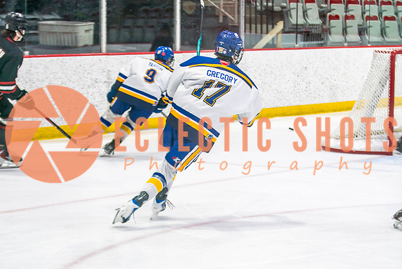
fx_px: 1318
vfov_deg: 11.6
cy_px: 149
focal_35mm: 118
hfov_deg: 17.3
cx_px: 201
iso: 400
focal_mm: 70
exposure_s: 1/640
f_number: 2.8
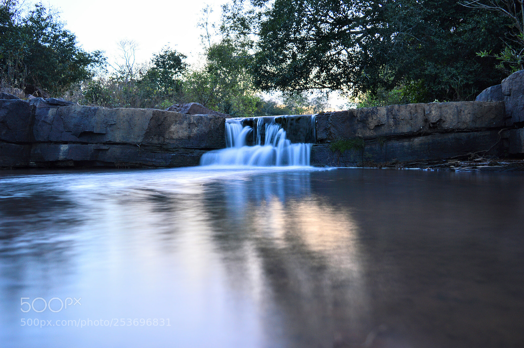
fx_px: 436
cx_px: 262
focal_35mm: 30
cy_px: 174
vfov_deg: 43.5
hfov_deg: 62.0
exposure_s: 4
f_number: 4
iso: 100
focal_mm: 20
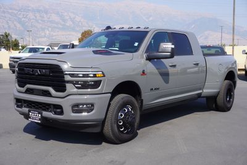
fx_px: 319
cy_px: 82
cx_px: 124
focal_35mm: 46
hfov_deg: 42.3
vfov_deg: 29.0
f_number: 10
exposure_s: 1/125
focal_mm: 31
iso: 100
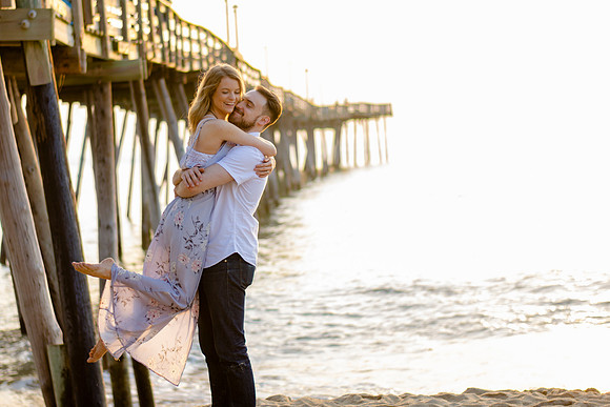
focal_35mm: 90
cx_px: 245
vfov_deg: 15.2
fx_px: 1523
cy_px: 163
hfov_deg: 22.6
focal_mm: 50
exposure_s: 1/250
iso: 100
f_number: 1.8
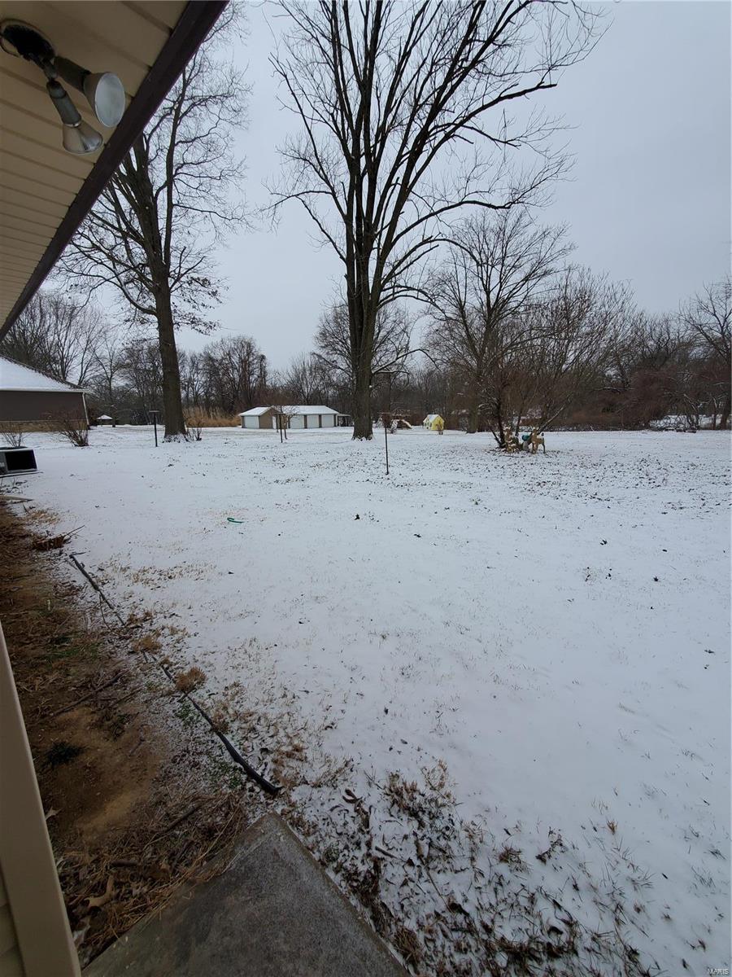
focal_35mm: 13
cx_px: 366
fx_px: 367
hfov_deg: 89.9
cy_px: 488
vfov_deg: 106.2
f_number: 2.2
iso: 50
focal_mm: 1.8
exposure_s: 1/418
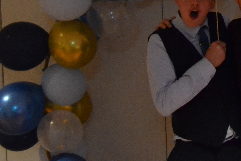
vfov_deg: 14.6
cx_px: 283
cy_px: 22
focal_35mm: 93
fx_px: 623
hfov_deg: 20.6
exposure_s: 1/50
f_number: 3.5
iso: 3200
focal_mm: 20
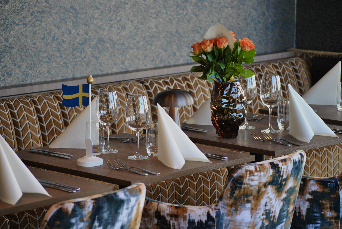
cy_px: 114
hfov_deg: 18.2
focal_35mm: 112
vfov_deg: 12.2
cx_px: 171
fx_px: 1070
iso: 400
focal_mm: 75
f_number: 4.2
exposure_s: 1/100
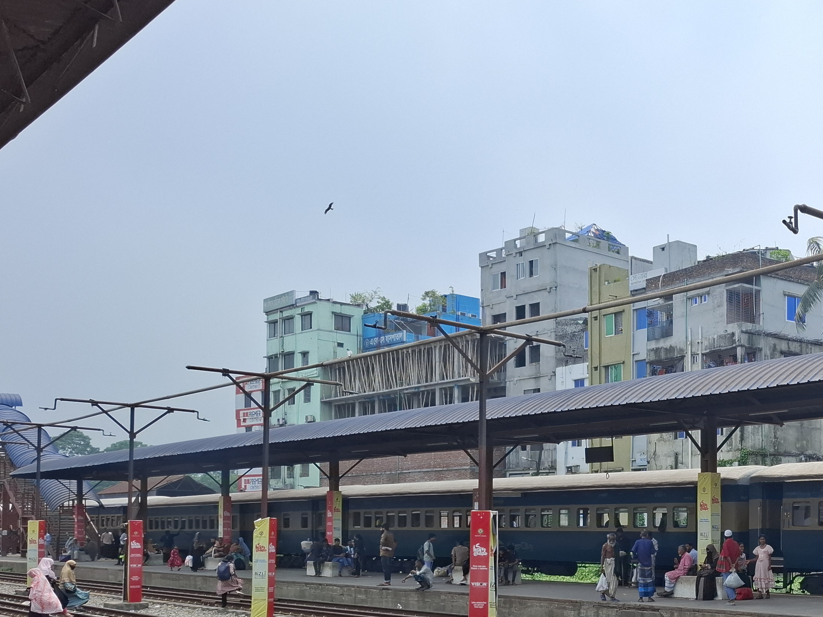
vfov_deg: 32.5
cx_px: 756
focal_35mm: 43
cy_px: 506
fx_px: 1022
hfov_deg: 40.2
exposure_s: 1/2439
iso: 50
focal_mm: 5.54
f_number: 1.8
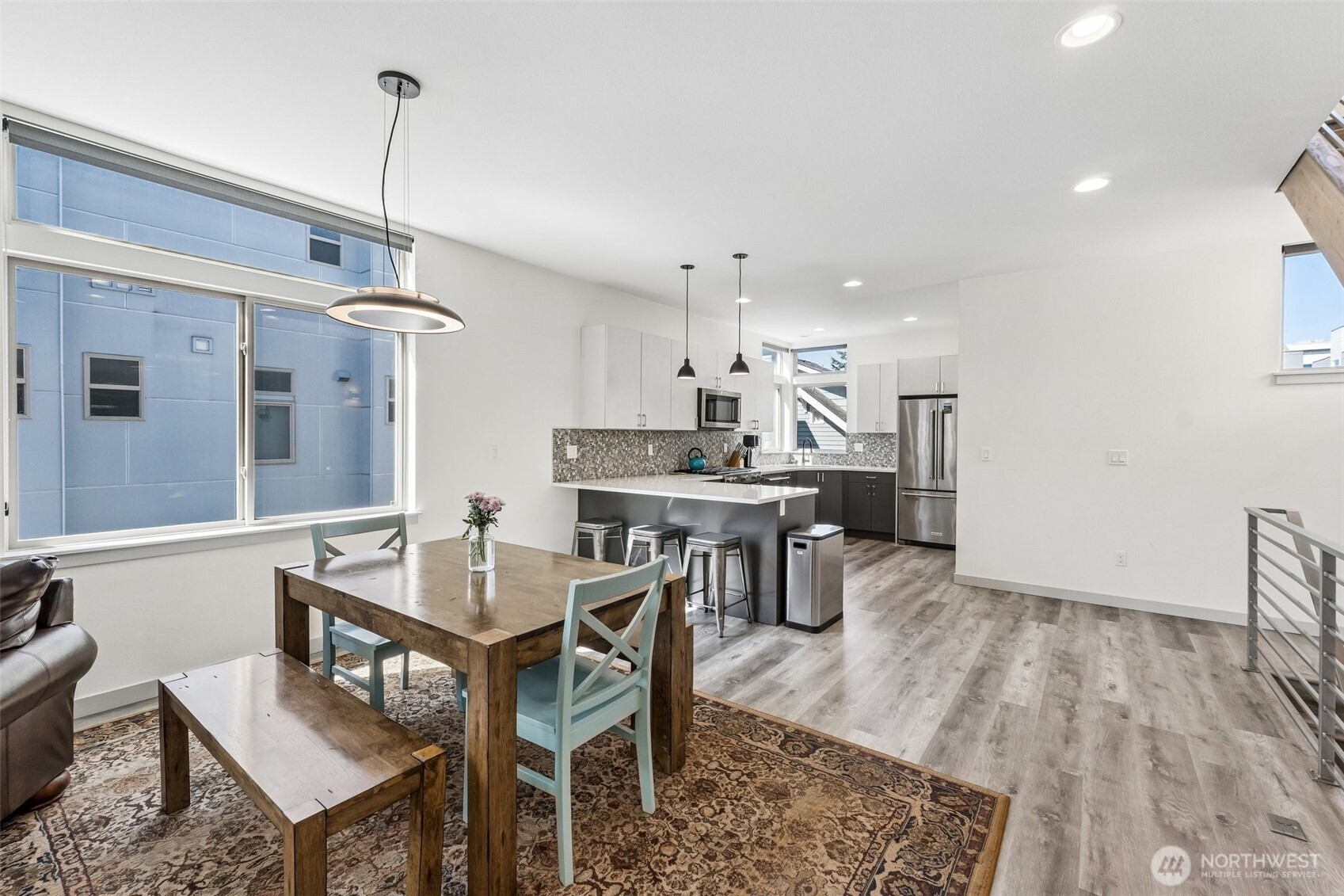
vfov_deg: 77.3
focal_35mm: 15
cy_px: 448
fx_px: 560
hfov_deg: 100.4
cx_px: 672
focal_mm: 10
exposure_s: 1/15
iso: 250
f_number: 9
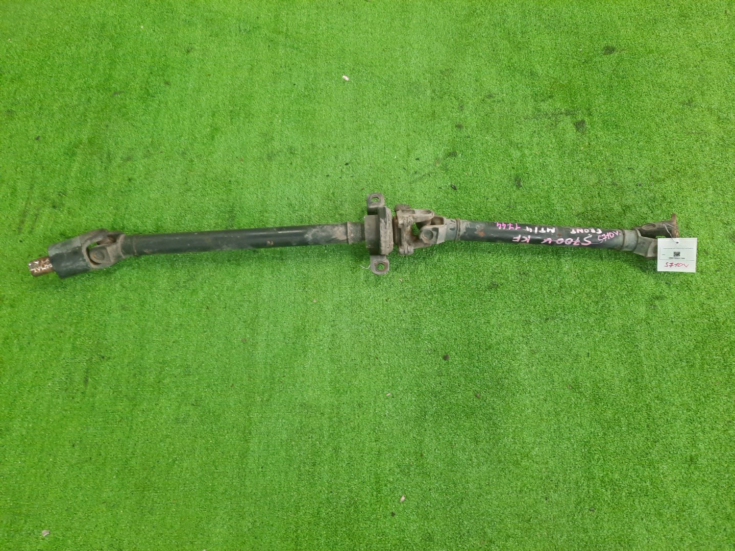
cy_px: 276
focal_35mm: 25
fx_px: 531
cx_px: 368
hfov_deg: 69.4
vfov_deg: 54.9
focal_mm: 4.6
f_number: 2
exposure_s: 1/50
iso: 229
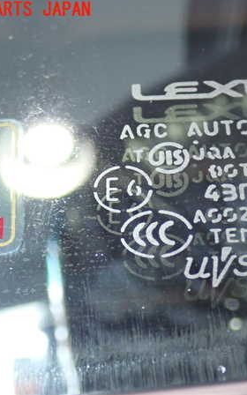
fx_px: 765
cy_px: 198
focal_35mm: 71
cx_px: 195
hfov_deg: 18.2
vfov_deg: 29.0
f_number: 3.2
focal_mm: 9.01
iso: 400
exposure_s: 1/50
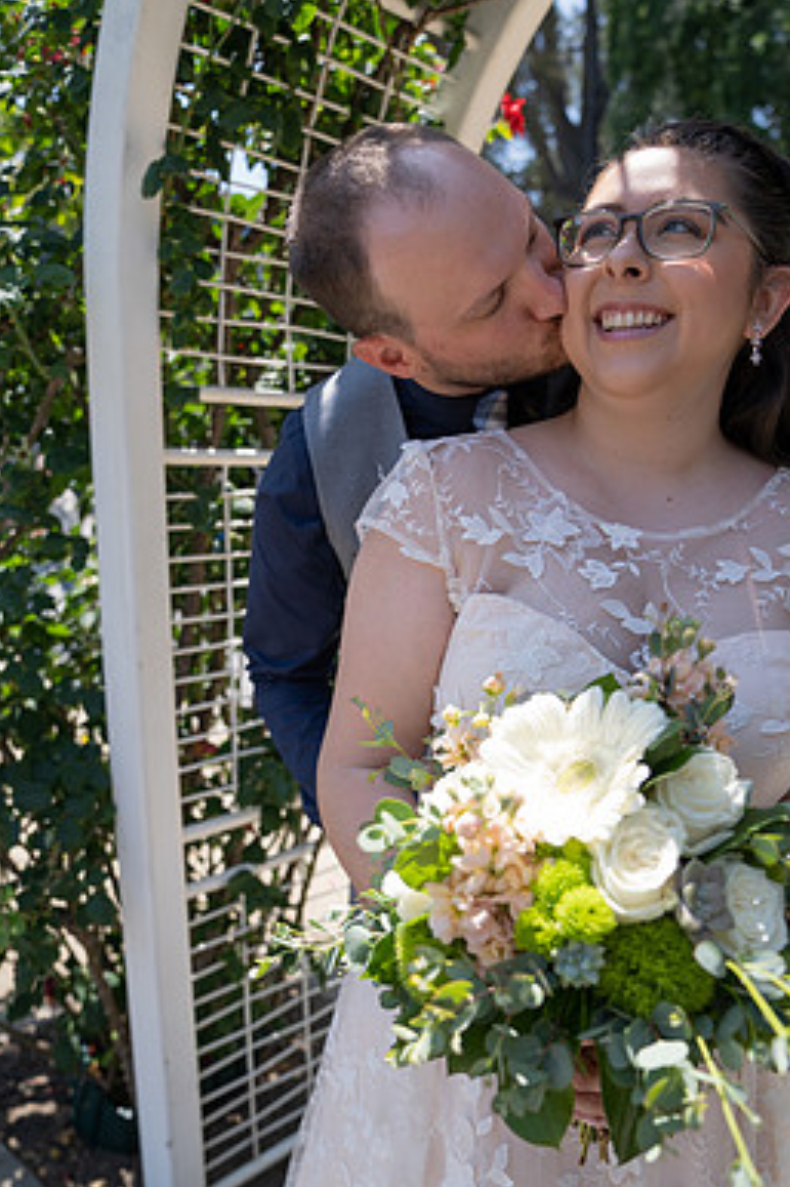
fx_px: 922
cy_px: 673
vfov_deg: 65.2
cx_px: 366
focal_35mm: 28
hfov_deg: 46.3
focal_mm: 24
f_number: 3.2
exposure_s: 1/400
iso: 100
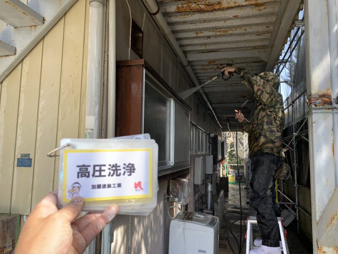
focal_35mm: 26
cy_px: 127
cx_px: 169
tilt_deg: +6.0
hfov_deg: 67.3
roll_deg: -0.9
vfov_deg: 53.1
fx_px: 254
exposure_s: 1/122
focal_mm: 4.25
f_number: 1.8
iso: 32
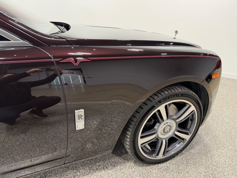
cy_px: 89
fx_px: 164
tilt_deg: -23.8
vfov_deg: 56.8
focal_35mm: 24
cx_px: 118
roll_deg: -1.7
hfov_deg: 71.6
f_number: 1.78
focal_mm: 6.76
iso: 200
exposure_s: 1/120
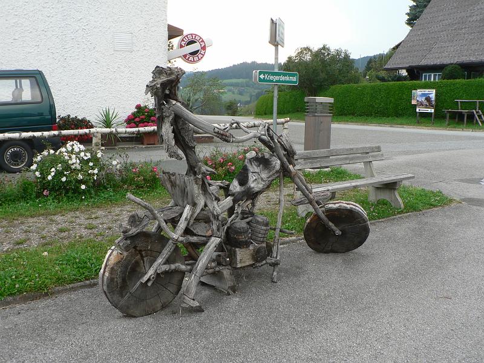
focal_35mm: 36
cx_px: 242
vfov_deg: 39.7
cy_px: 182
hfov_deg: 51.4
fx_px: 503
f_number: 4
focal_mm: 6
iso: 80
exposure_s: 1/100
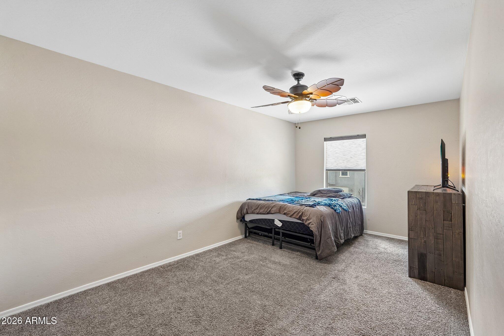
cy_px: 168
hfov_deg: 95.0
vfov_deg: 72.0
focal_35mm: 16
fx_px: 231
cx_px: 252
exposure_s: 1/4
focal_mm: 16.5
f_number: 8
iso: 400
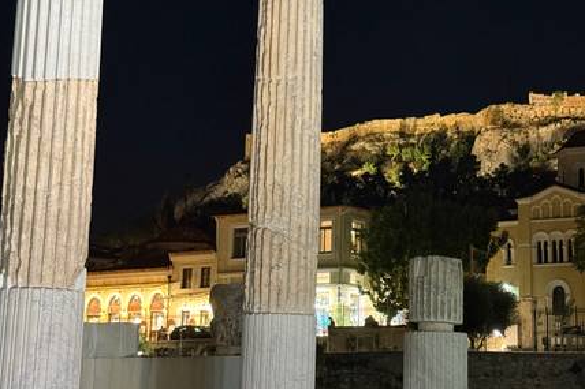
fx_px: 1364
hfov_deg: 24.1
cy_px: 94
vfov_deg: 16.2
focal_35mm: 84
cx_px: 369
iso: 500
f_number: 1.78
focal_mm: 6.76
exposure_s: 1/25
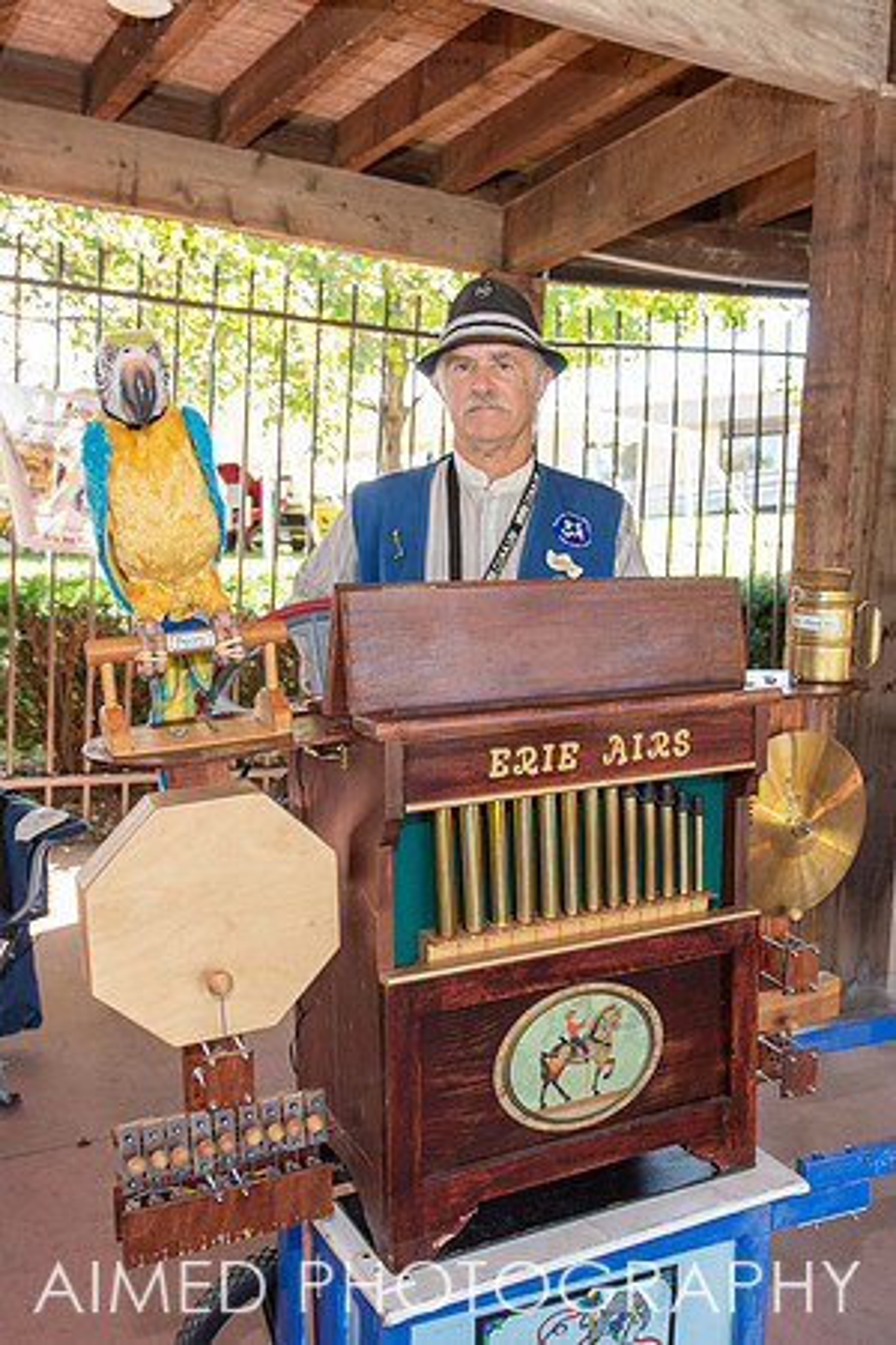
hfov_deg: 36.8
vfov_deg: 53.2
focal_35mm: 36
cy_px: 672
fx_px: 1343
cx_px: 519
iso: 800
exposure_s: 1/200
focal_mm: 24
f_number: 5
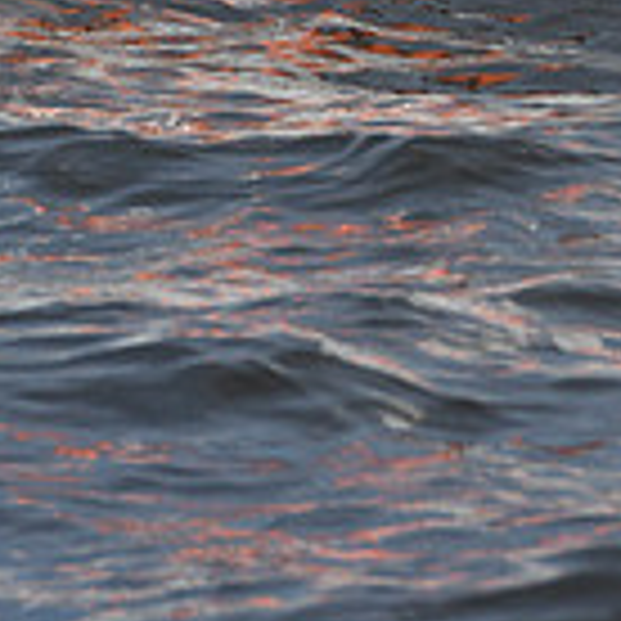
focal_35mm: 713
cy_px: -666
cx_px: 529
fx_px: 14471
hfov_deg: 2.5
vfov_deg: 2.4
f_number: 10
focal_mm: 200
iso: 320
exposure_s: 1/1250
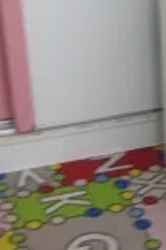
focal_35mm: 112
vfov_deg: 18.3
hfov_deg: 9.8
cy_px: 115
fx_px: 776
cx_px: 466
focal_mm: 3.98
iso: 250
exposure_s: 1/33.3
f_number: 1.8
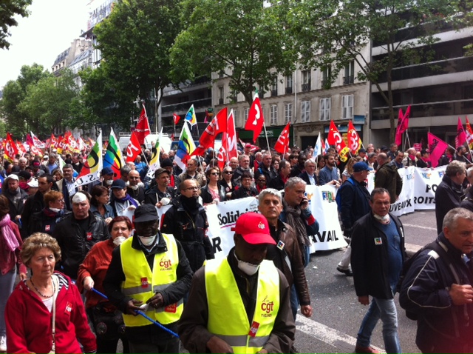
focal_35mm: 35
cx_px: 236
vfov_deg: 40.6
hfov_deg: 52.7
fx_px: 478
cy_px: 177
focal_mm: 3.85
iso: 80
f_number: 2.8
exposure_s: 1/343
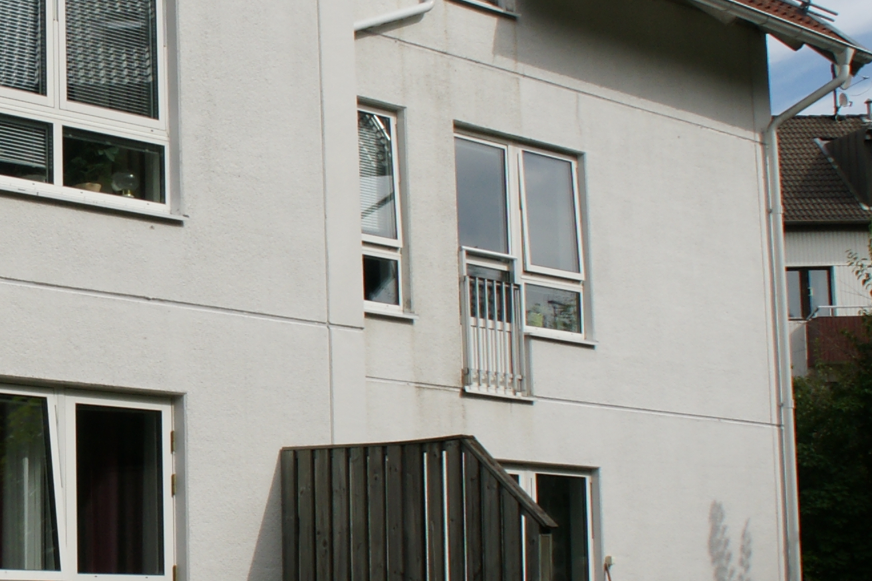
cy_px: 294
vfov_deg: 15.5
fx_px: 2131
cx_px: -99
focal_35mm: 88
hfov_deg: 21.8
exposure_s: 1/320
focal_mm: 18
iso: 200
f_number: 11
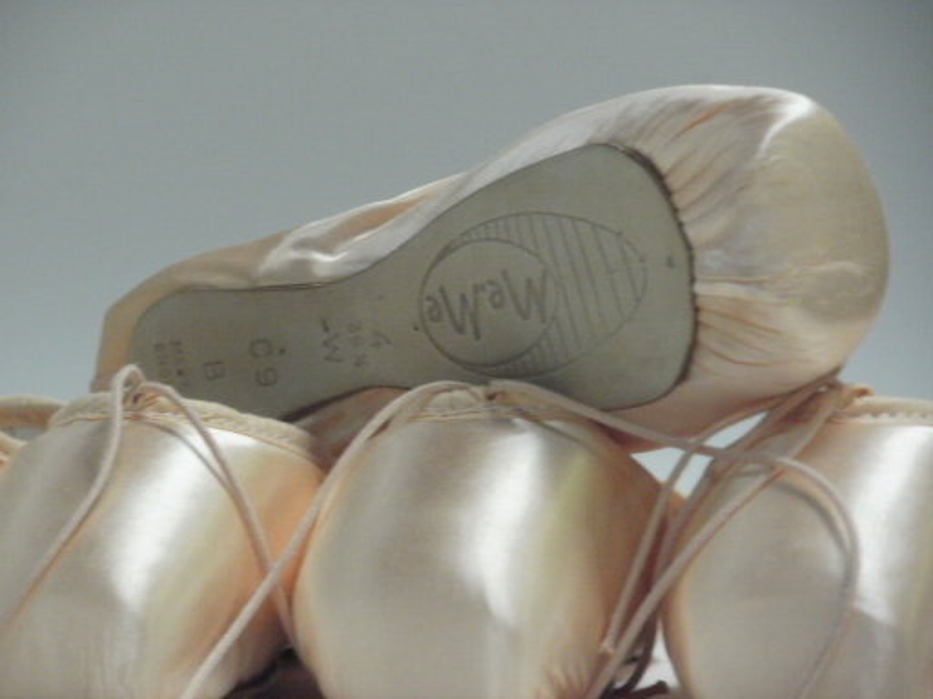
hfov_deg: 11.0
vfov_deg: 8.2
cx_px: 466
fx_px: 4852
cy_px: 350
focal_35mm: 180
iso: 400
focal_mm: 31.5
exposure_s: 1/60
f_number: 5.6
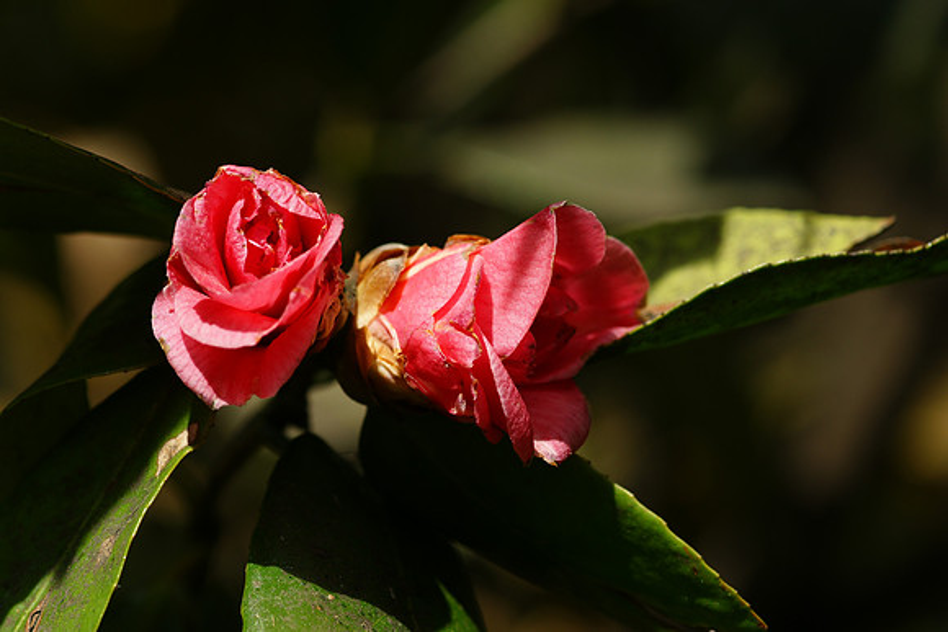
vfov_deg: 9.2
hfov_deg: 13.7
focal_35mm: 150
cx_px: 474
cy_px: 316
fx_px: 3951
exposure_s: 1/160
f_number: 5.6
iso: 200
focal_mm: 100
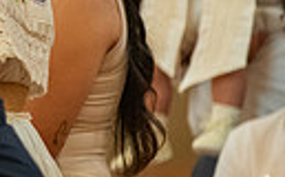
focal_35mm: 874
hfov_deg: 2.4
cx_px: -261
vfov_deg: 1.5
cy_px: -6
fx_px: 6774
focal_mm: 190
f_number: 2.8
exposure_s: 1/125
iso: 2000
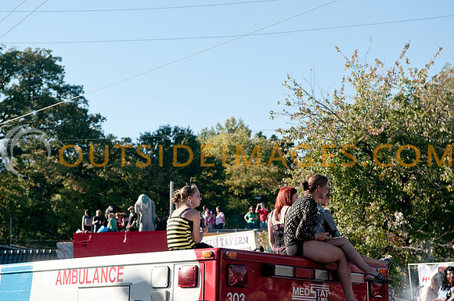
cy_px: 150
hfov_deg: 35.1
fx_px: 718
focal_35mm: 57
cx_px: 227
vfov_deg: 23.7
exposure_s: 1/1600
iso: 250
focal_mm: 38
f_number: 4
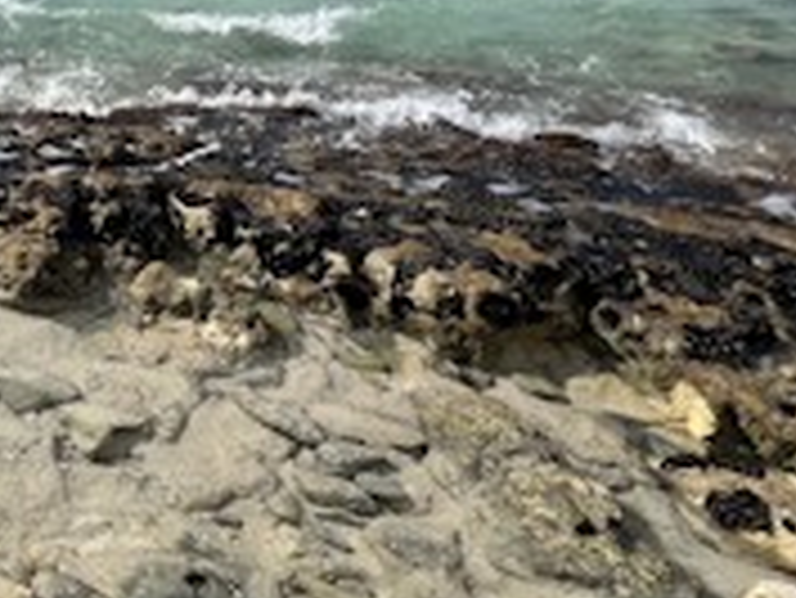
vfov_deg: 40.4
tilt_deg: -14.2
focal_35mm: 33
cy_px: 85
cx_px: -99
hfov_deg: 42.3
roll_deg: +2.3
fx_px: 759
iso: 32
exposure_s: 1/3425
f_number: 1.8
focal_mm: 1.57
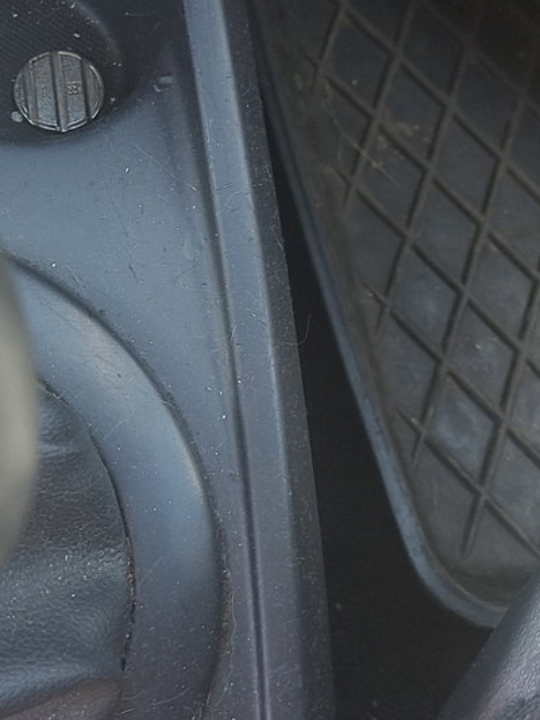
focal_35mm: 72
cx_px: -252
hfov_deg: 18.3
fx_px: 1497
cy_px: 277
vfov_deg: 27.0
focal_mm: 5.23
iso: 50
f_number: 1.8
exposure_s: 1/50
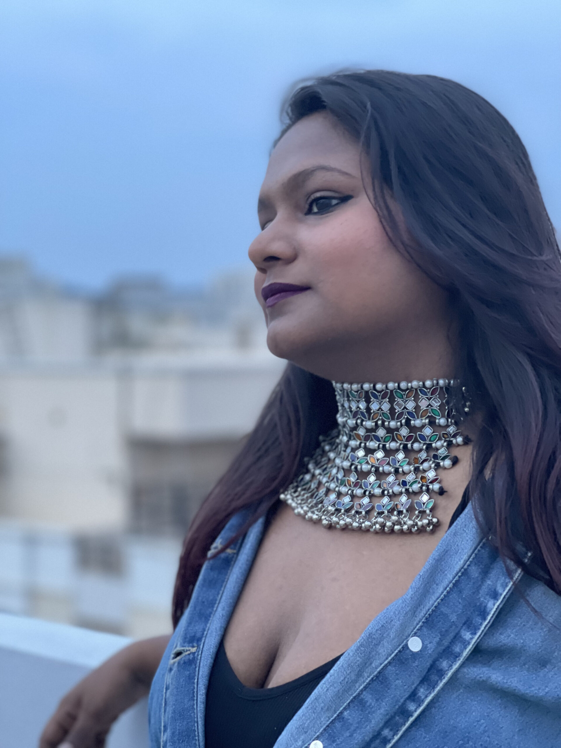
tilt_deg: -0.8
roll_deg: +1.3
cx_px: 280
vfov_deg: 30.3
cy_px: 374
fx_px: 1383
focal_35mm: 64
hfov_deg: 22.9
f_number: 2.2
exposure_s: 1/24
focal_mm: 7.5
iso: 400
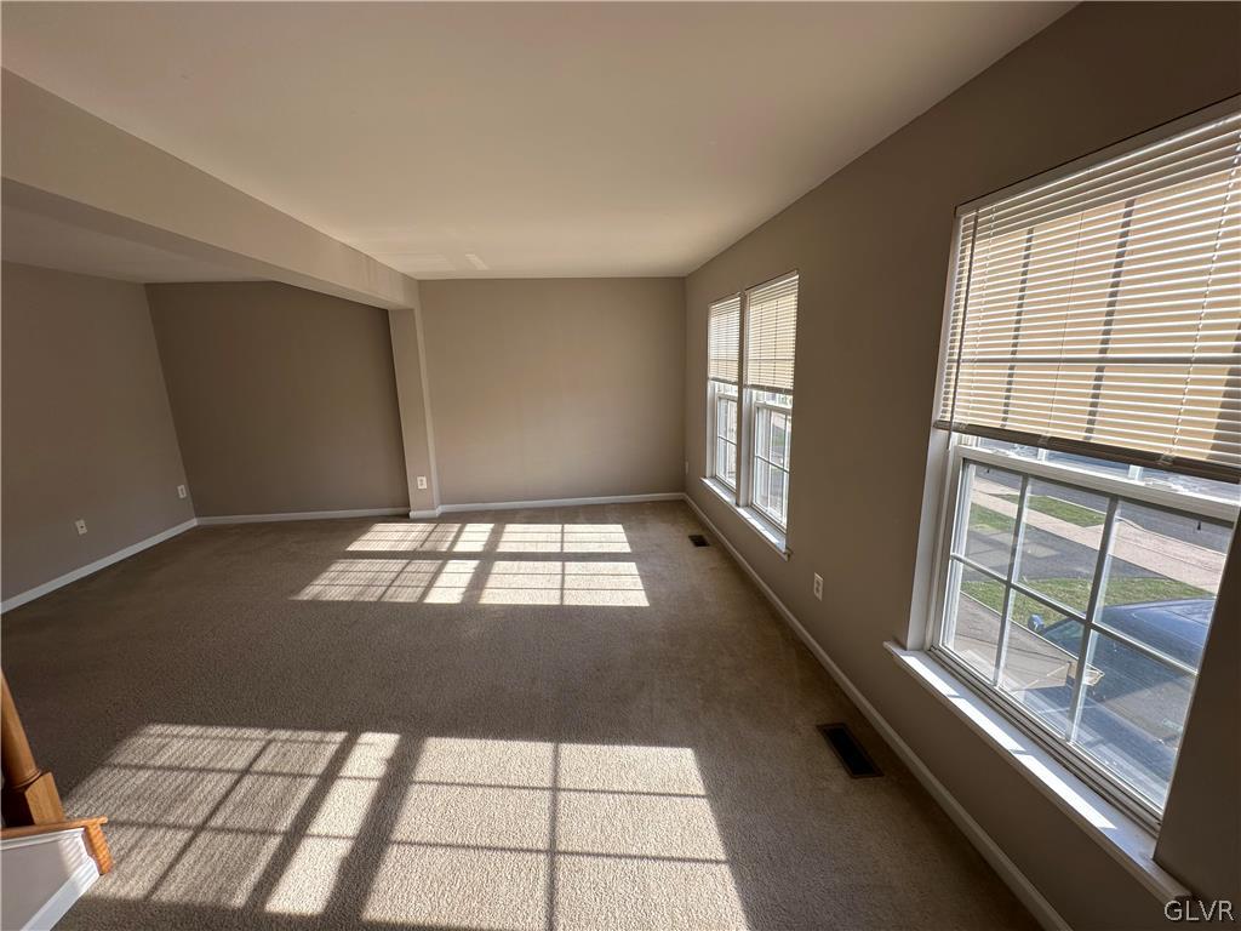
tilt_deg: -12.7
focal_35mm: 14
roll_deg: +1.8
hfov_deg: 102.1
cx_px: 620
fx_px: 502
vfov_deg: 85.7
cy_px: 466
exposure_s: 1/310
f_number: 2.2
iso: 40
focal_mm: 2.22
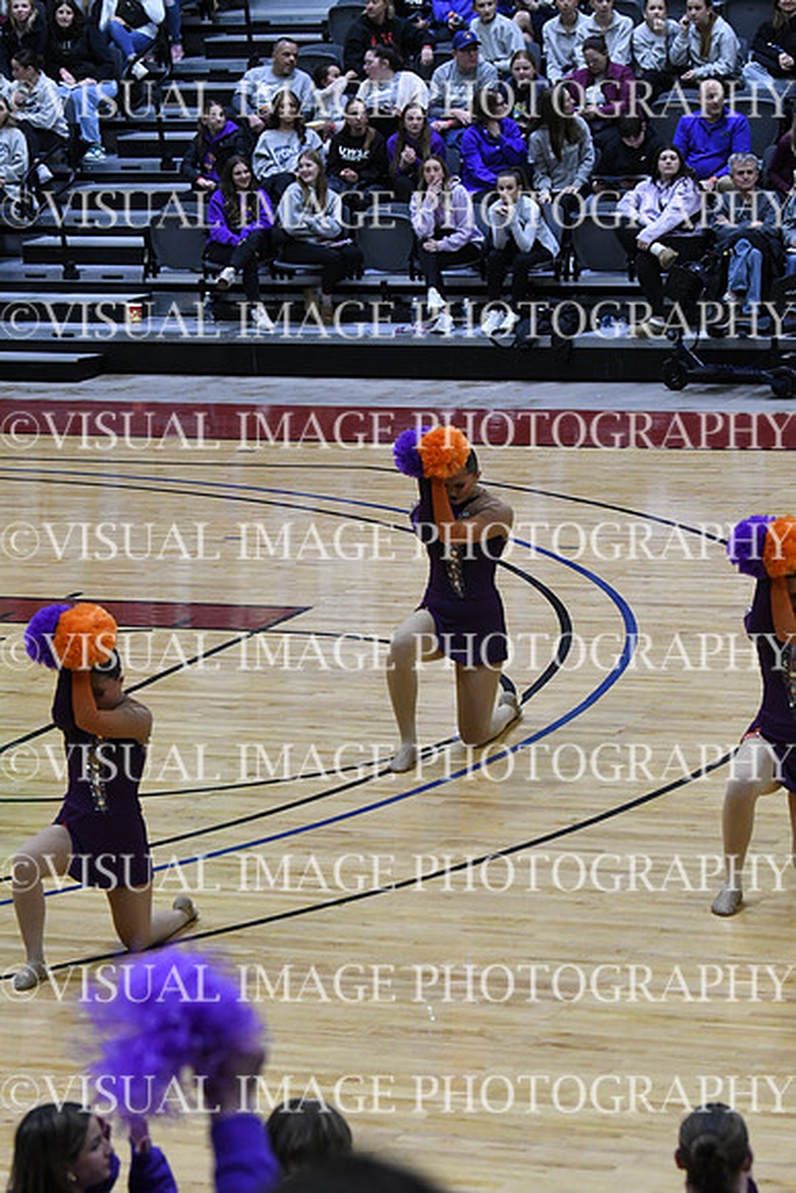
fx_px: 4474
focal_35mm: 135
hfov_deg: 10.2
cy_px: 596
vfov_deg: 15.2
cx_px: 398
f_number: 4
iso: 4000
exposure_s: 1/500
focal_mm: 90
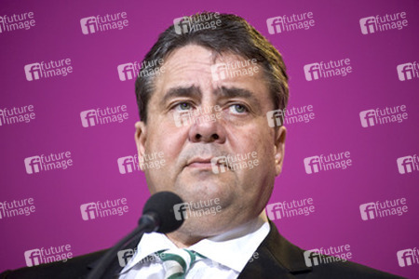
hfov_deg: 12.1
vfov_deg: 8.1
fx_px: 1978
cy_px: 140
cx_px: 210
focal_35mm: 170
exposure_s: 1/320
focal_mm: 170
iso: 1000
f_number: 4
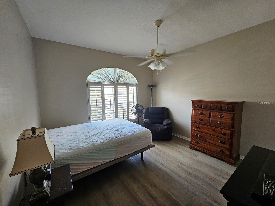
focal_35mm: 13
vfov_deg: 89.9
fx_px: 103
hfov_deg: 106.2
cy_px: 103
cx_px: 138
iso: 125
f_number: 2.2
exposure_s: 1/60
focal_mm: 2.2
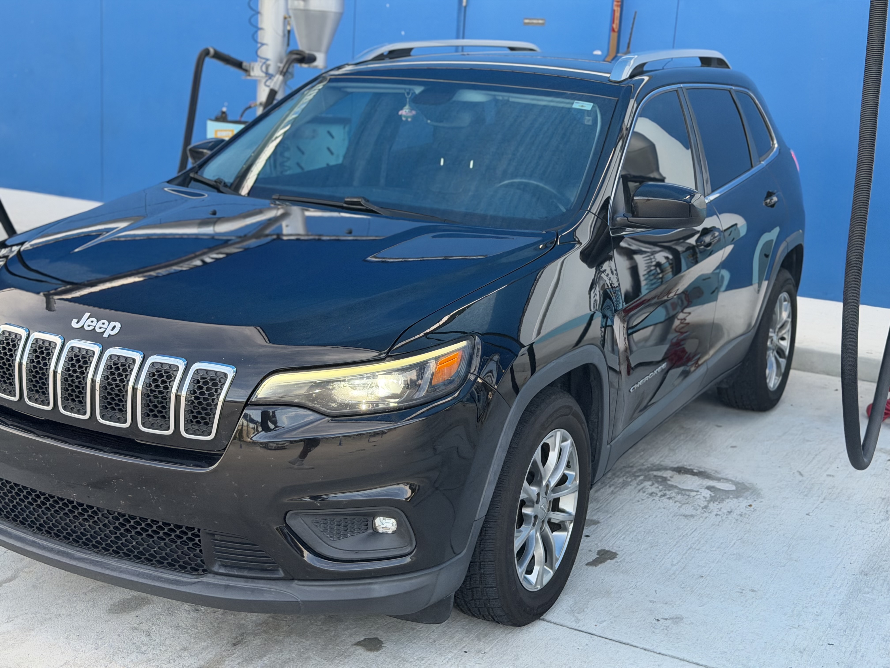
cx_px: 445
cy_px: 334
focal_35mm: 48
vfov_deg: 30.3
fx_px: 1234
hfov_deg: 39.7
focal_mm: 6.76
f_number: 1.78
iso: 100
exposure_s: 1/193
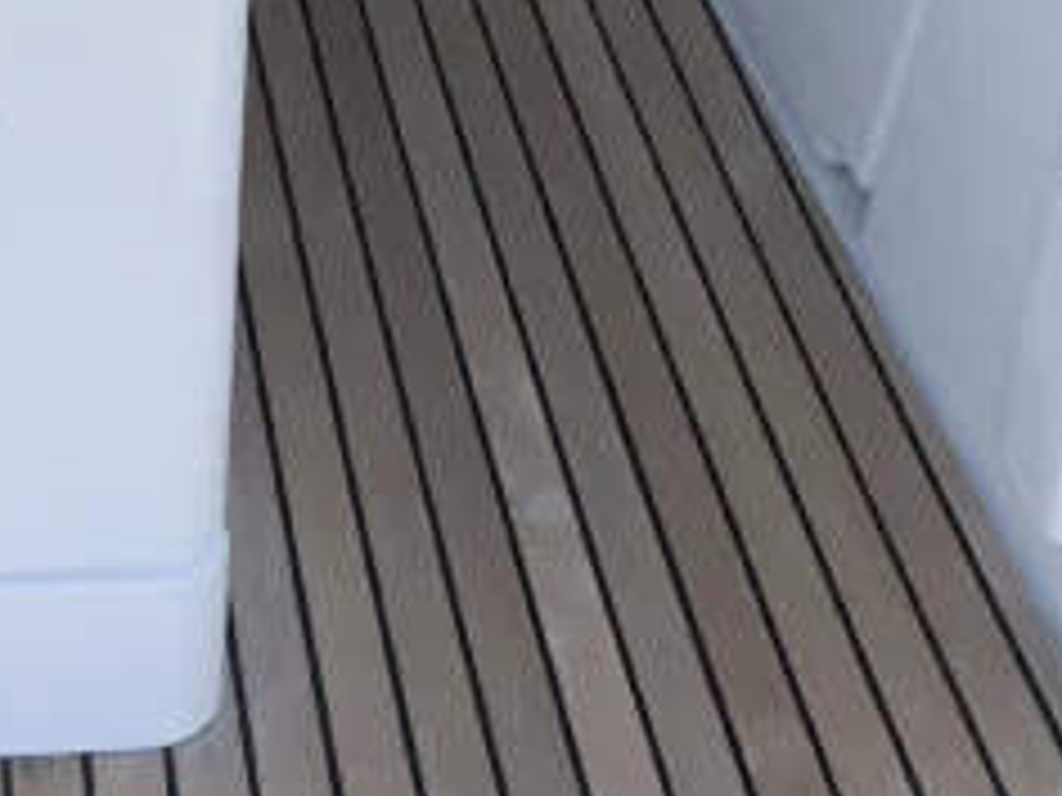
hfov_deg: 20.6
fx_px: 2792
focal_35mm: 91
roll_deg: +0.4
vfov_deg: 14.9
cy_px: -441
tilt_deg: -24.2
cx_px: -94
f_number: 1.8
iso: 20
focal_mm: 4
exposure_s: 1/738
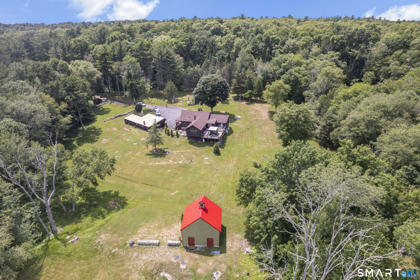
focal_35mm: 22
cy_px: 140
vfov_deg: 57.2
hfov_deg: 78.6
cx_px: 210
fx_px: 257
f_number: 2.8
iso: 100
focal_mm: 8.38
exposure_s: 1/25
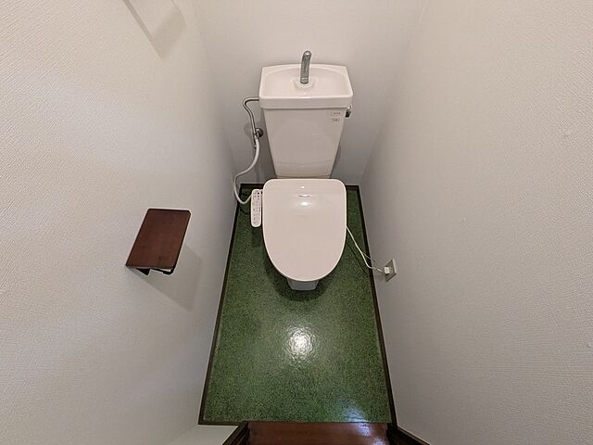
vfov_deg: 85.7
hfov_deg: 102.1
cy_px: 222
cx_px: 296
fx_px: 240
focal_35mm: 14
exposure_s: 1/40
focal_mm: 1.83
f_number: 2.2
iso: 291
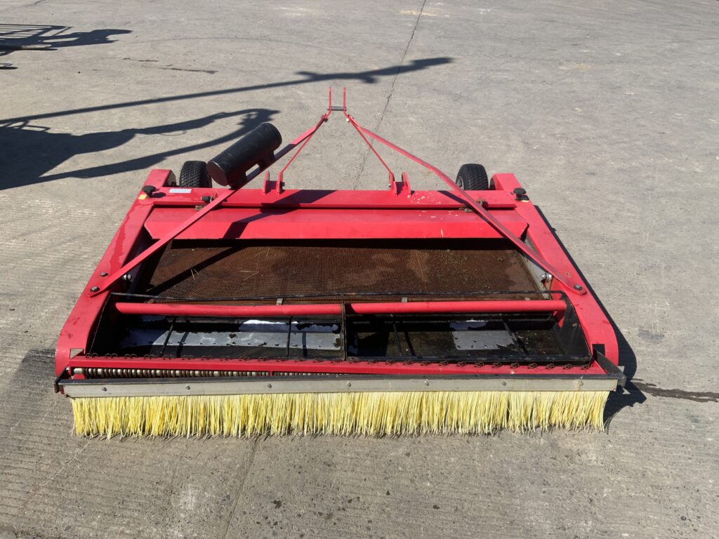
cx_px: 360
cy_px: 270
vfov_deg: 48.2
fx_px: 602
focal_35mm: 29
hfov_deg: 61.7
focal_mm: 3
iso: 16
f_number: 1.8
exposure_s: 1/1984
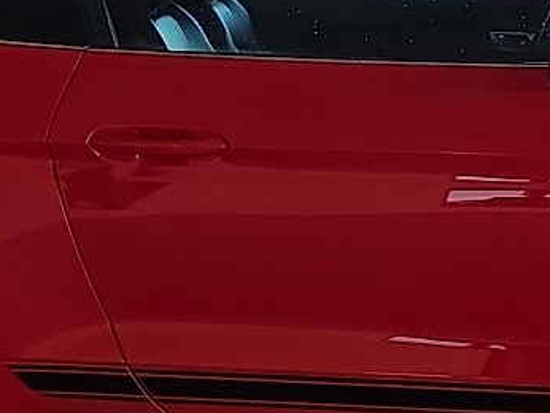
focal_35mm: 134
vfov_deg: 11.1
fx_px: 2131
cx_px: 415
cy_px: 184
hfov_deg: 14.6
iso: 25
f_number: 1.8
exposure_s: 1/714
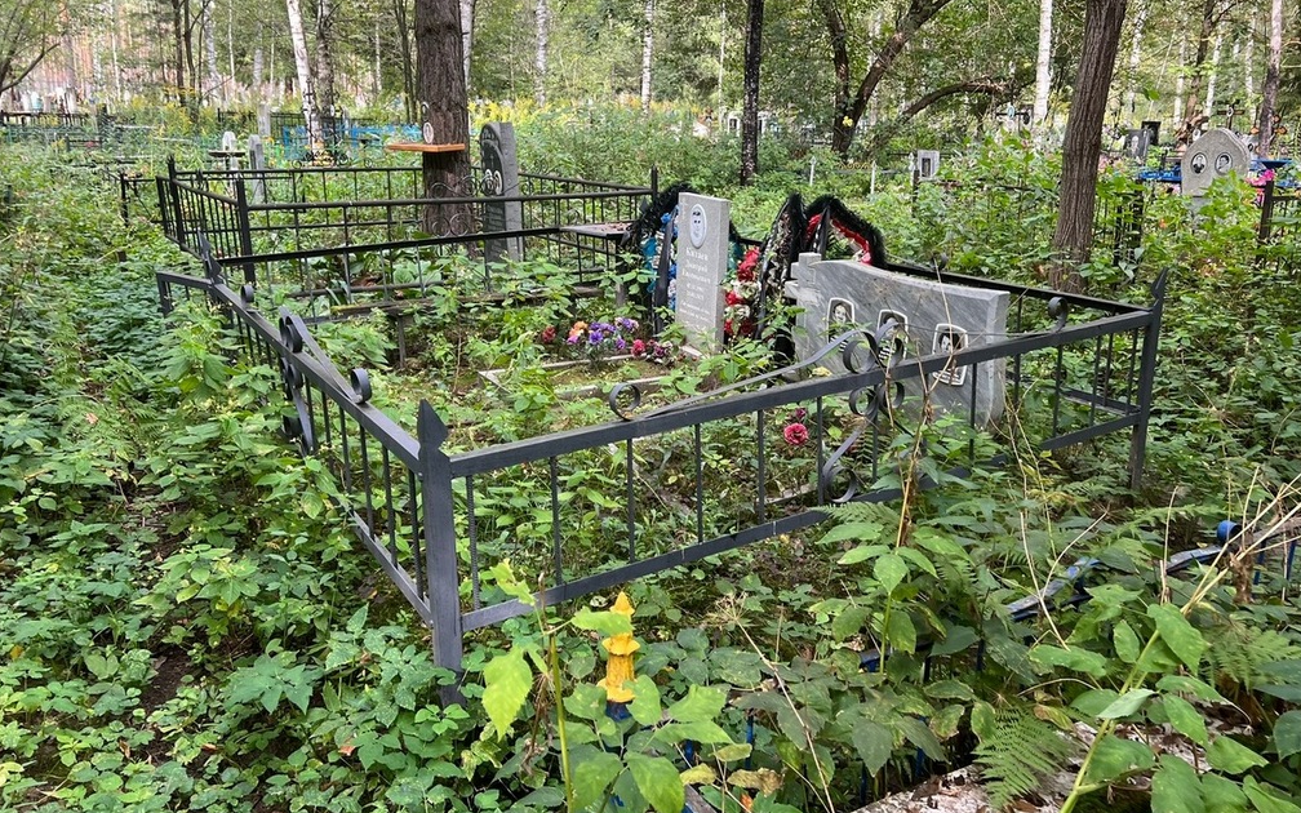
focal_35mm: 28
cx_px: 650
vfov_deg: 44.4
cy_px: 351
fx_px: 993
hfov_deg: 66.5
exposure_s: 1/121
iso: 50
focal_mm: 5.7
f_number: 1.5
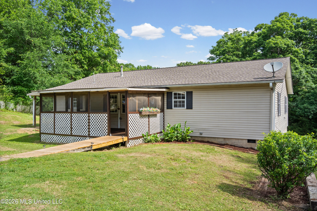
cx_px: 158
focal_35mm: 29
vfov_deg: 44.9
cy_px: 106
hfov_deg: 63.7
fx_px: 255
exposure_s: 1/400
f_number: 9
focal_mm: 29
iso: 800
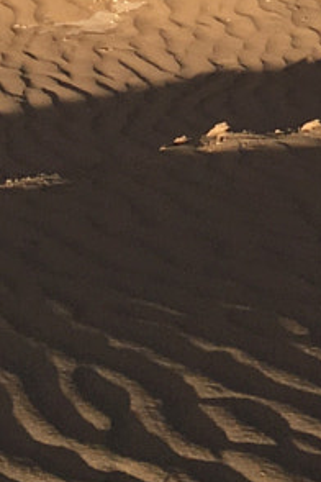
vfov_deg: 11.5
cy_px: -421
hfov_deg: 8.1
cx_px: 537
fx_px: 2193
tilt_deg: -12.3
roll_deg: -3.0
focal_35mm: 164
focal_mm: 4.15
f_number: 2.2
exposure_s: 1/1538
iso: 25
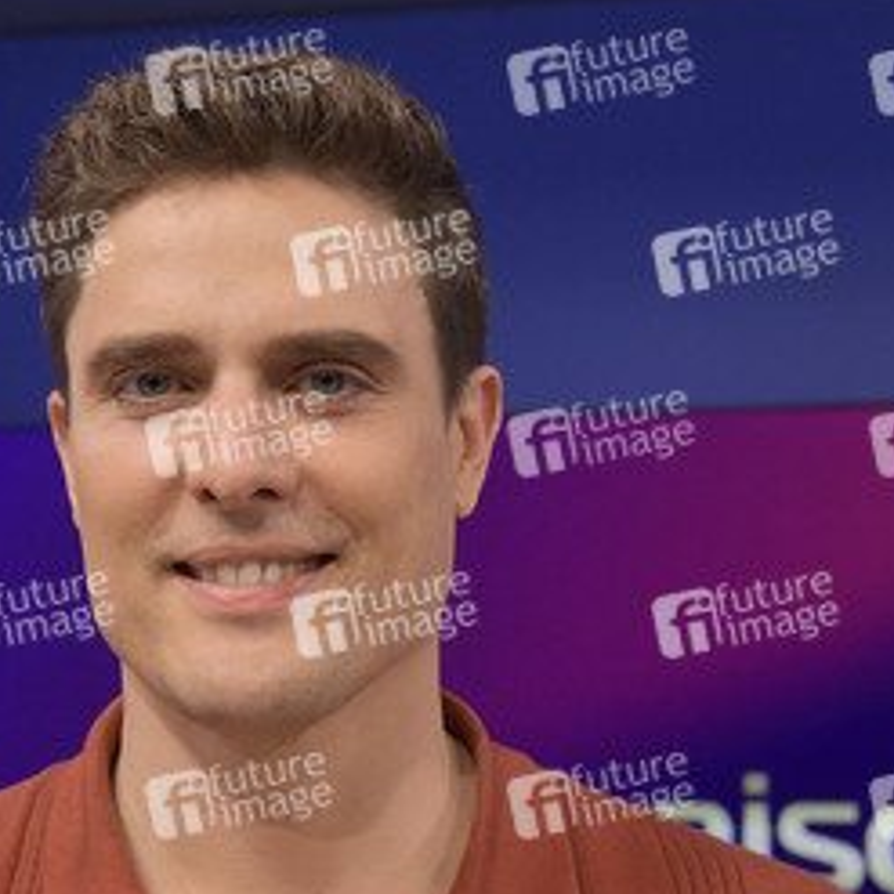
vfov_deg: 19.9
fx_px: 2542
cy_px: 525
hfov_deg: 19.9
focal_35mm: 87
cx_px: 288
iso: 2500
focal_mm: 56
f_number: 6.3
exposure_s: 1/200
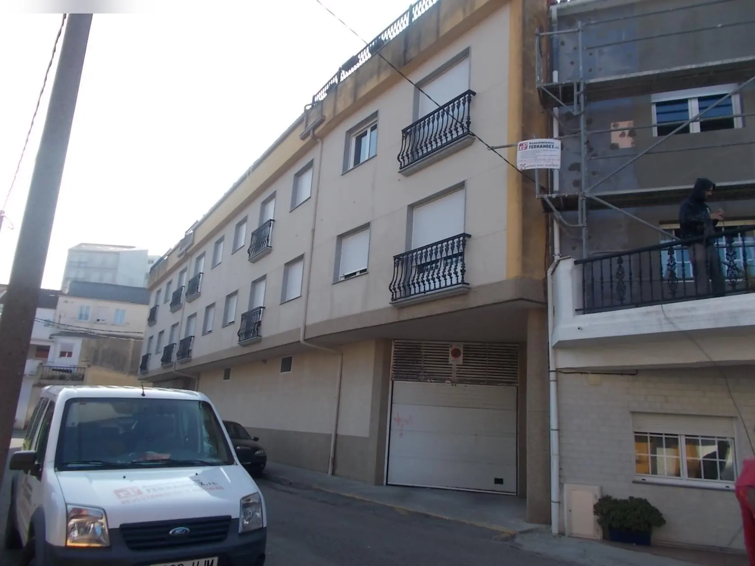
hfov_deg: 67.3
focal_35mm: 26
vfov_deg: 53.1
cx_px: 378
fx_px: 567
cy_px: 283
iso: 80
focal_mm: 4.6
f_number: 8
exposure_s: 1/80
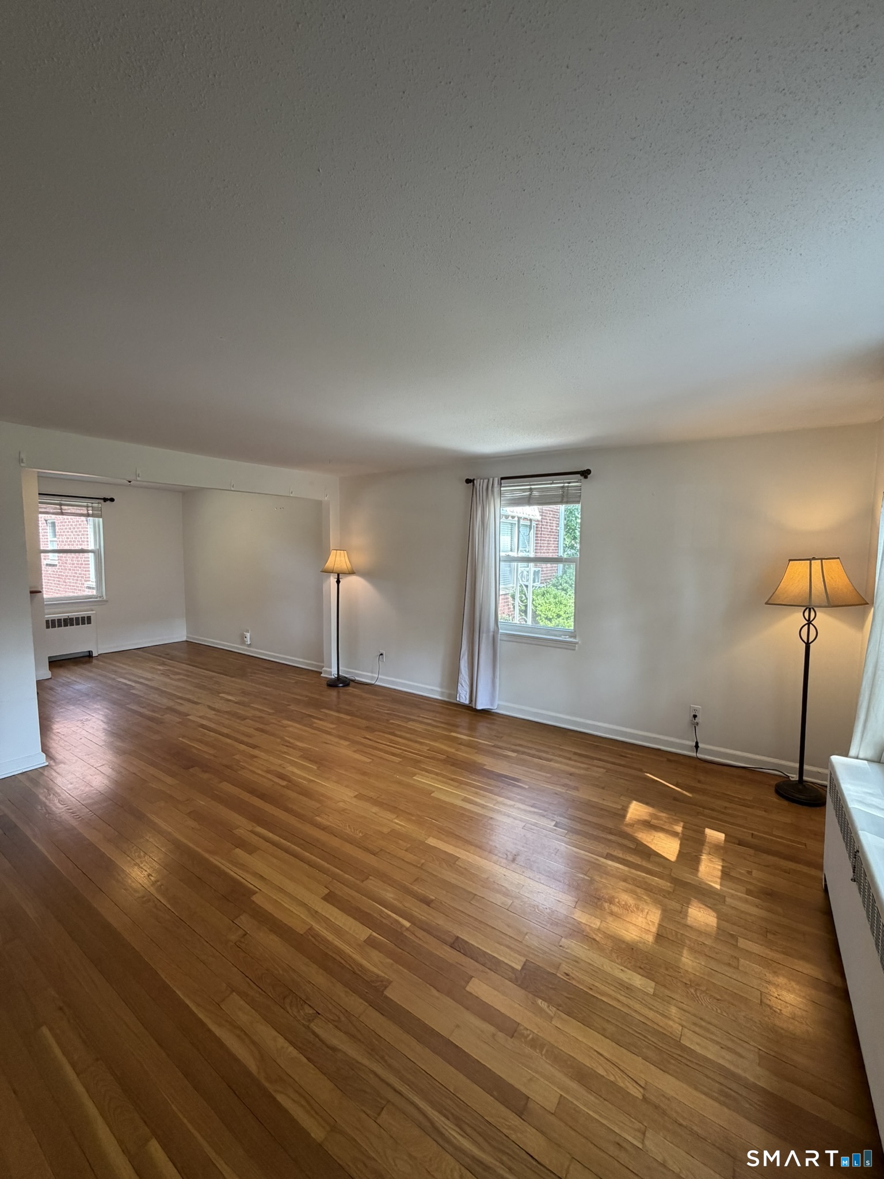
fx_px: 477
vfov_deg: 102.1
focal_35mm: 14
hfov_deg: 85.7
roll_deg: -0.3
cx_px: 442
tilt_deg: -5.2
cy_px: 590
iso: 250
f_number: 2.2
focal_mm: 2.22
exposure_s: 1/120
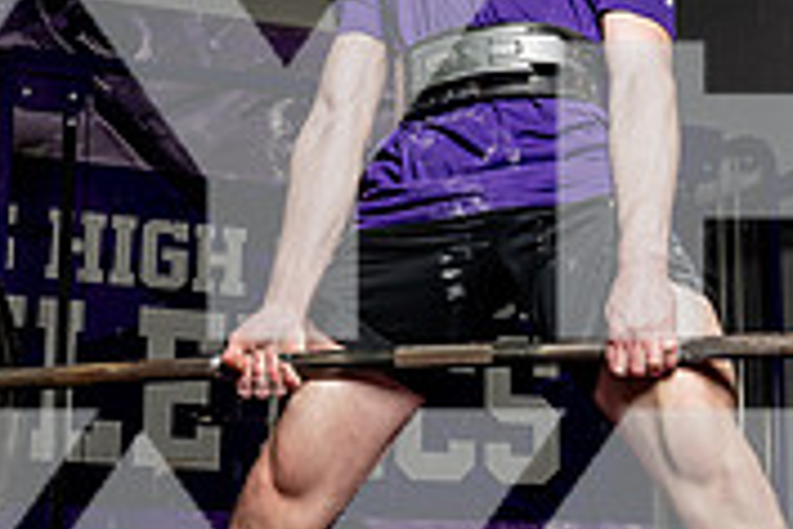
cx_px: 470
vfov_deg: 16.3
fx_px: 1828
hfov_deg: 24.4
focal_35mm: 83
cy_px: 105
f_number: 8
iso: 100
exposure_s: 1/250
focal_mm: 25
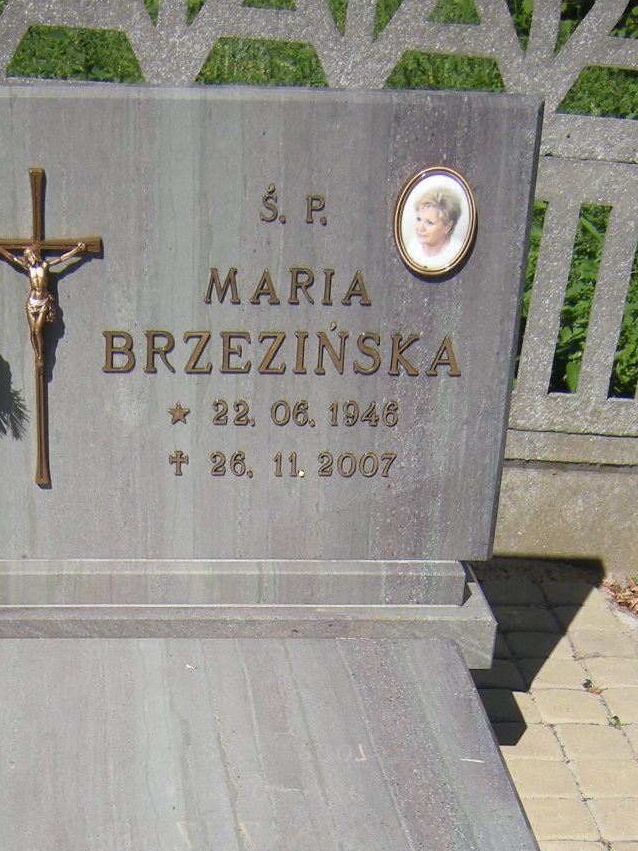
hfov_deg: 22.8
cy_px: 838
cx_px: 182
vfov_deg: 28.5
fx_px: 1573
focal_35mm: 64
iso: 64
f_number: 5.6
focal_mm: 4.7
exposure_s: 1/272
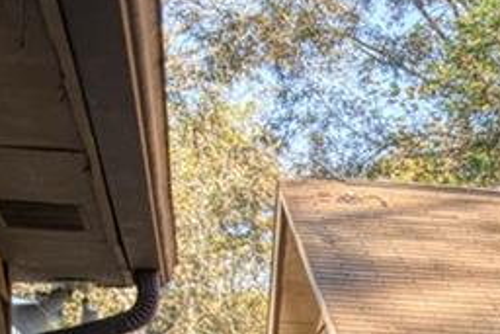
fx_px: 1945
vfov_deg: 9.4
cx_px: 887
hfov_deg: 13.3
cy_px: 597
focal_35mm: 140
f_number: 4
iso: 125
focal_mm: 35
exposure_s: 1/40
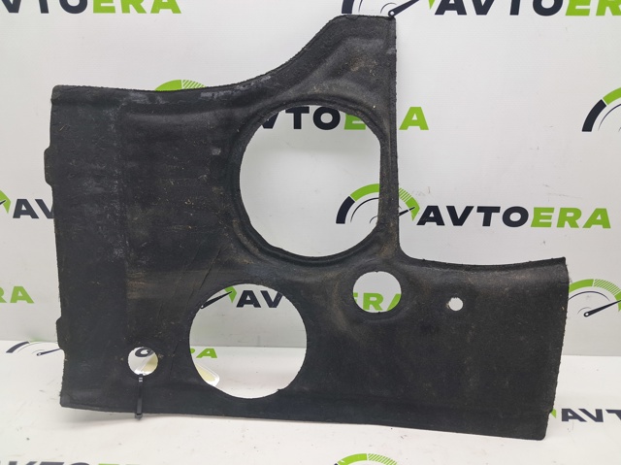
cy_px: 232
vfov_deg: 51.3
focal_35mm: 27
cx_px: 310
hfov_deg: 65.4
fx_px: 484
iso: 50
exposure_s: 1/60
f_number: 1.8
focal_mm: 4
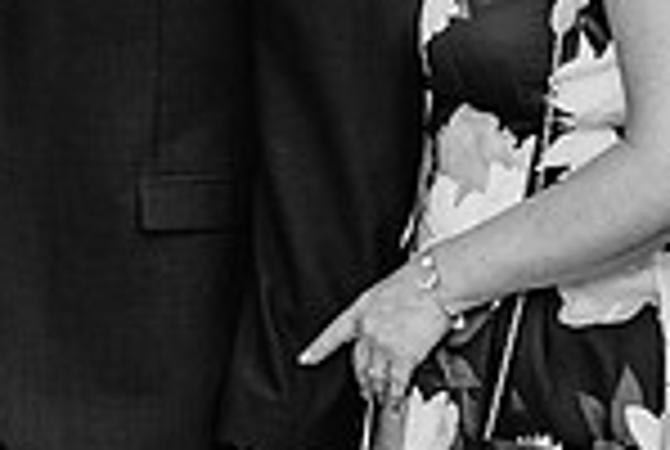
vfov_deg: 6.4
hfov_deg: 9.5
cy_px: 11
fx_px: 3991
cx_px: -81
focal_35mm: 214
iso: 360
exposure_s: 1/200
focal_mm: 55
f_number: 5
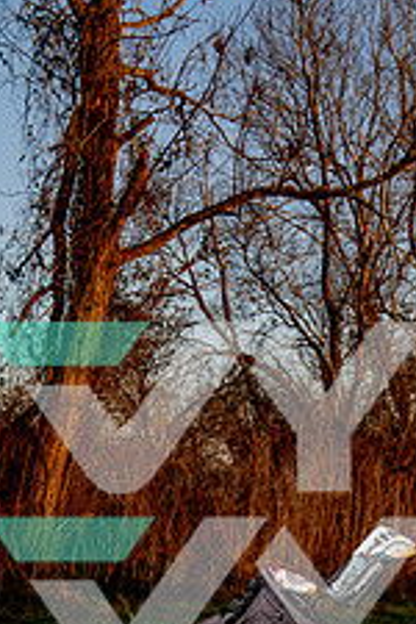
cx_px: 397
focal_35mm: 52
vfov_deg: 35.1
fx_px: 901
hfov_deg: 25.0
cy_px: 605
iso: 100
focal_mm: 26
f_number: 4
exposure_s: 1/250
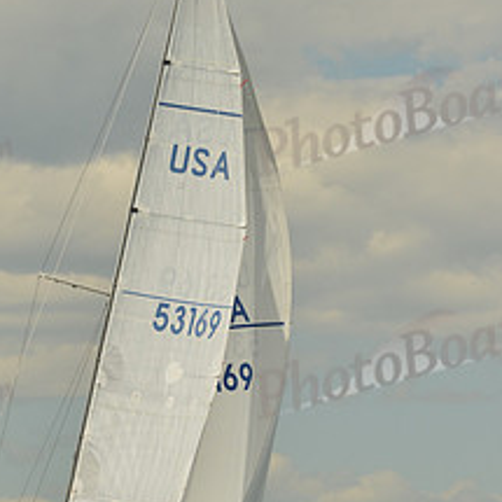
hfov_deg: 5.9
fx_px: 4889
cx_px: 134
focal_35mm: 298
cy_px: 271
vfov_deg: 5.9
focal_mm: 130
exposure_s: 1/800
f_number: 7.1
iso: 400
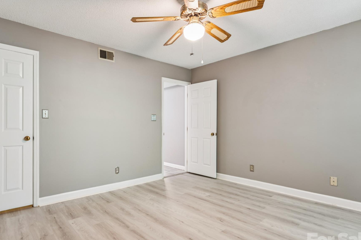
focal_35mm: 19
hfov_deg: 85.2
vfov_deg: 63.1
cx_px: 160
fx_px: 195
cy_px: 131
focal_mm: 16.4
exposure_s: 1.6
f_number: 13
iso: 200
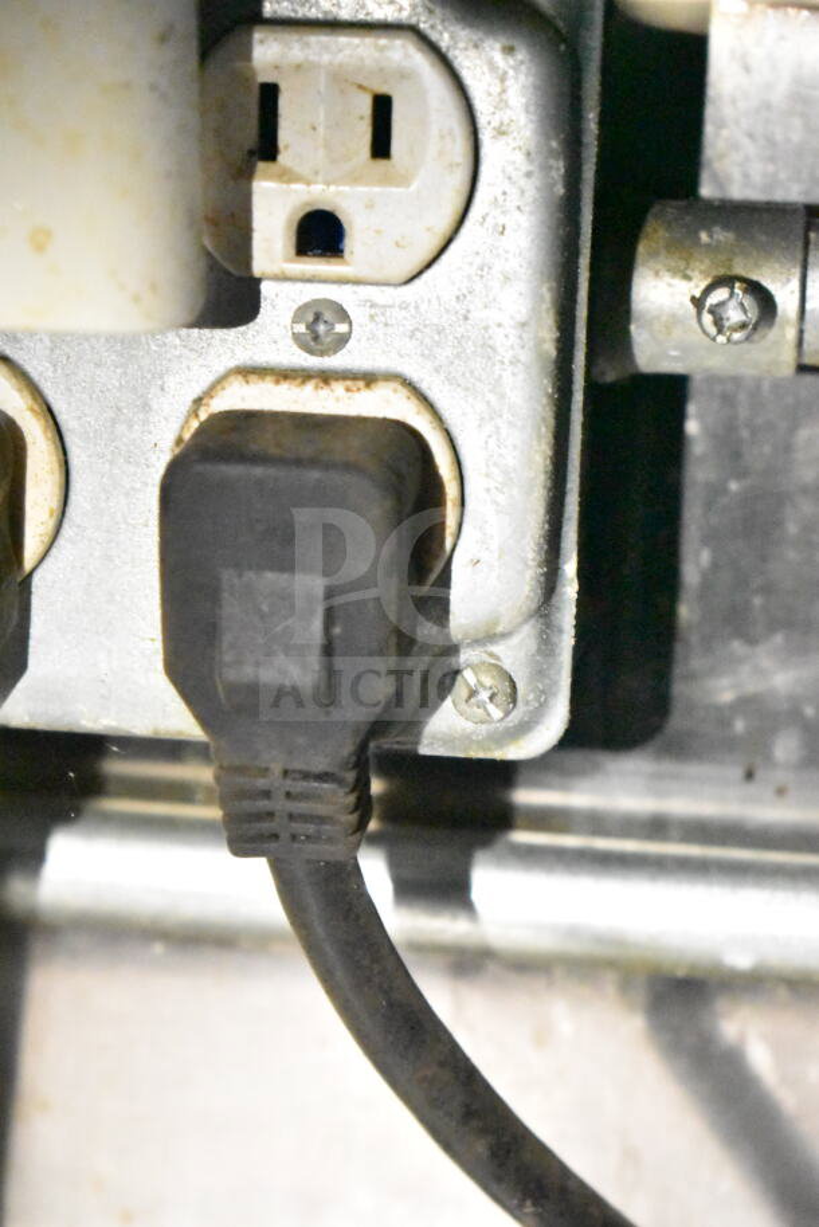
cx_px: 410
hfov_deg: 16.6
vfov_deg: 24.6
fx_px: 2813
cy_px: 614
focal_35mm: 82
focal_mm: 55
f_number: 5.6
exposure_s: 1/60
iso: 25600
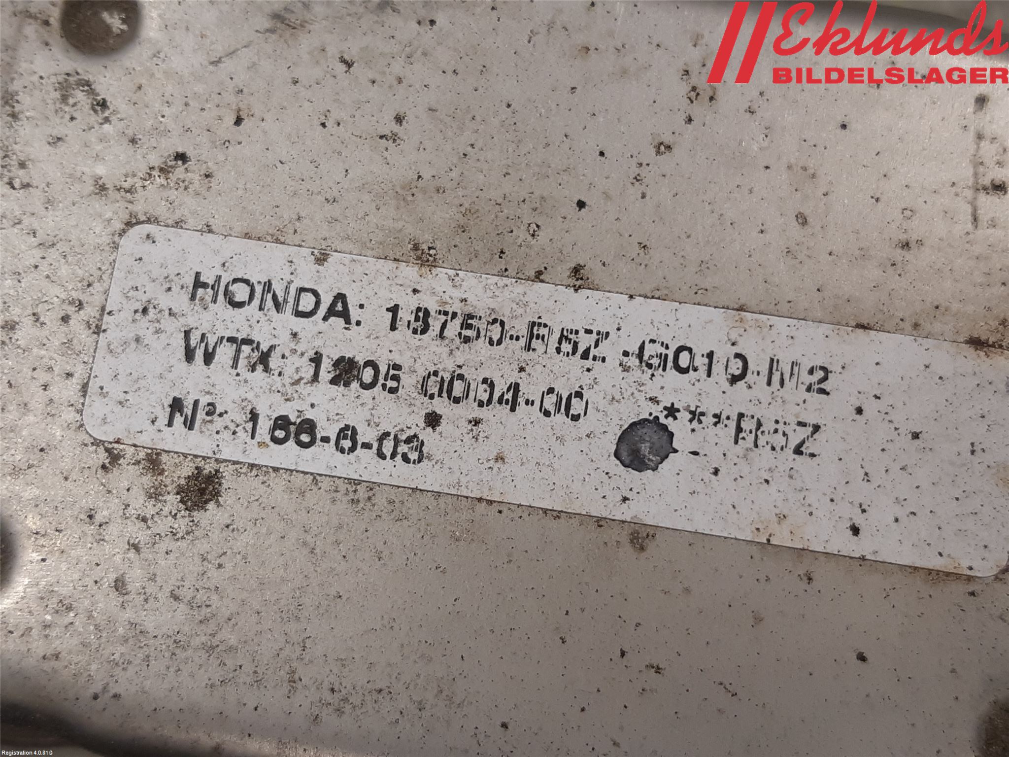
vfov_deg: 53.1
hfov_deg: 67.3
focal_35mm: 26
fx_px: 758
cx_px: 504
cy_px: 378
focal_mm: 3.93
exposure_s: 1/50
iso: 80
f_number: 1.7
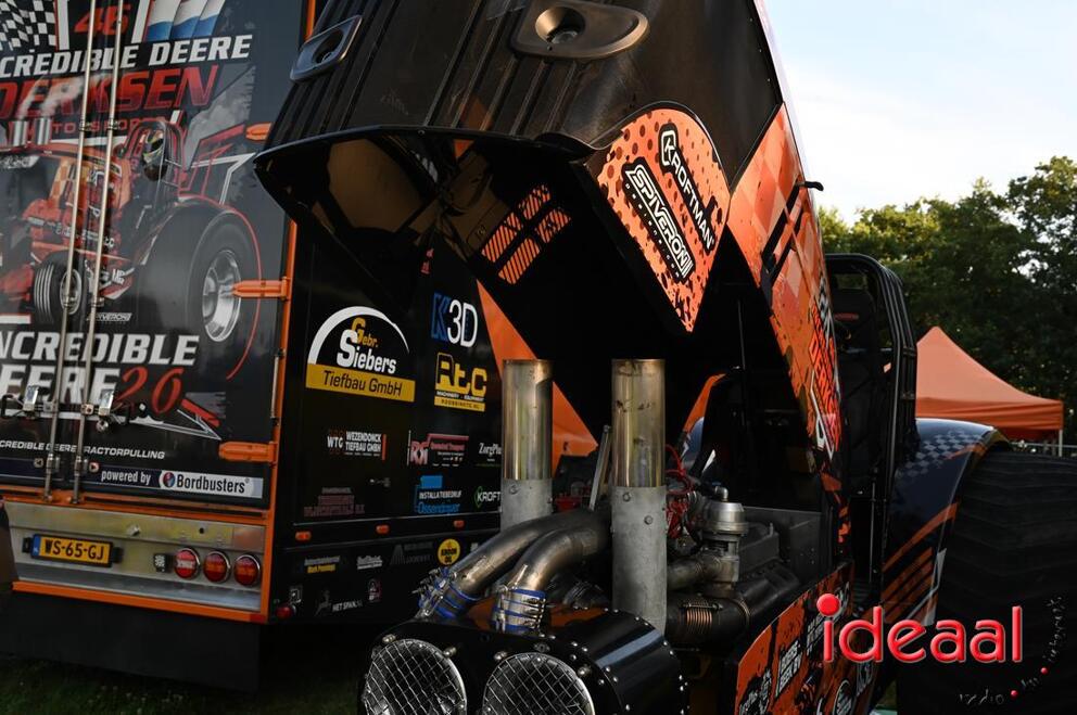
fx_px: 1136
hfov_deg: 50.7
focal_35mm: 38
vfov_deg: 35.0
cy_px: 358
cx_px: 538
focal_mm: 38
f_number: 8
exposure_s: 1/250
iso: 640
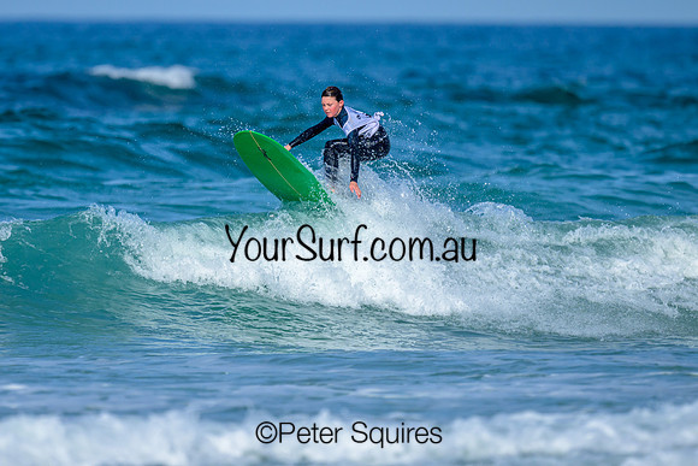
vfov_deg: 1.3
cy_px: 201
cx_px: 311
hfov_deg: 1.9
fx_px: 21331
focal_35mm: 1100
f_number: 6.3
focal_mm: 800
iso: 220
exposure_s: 1/2000
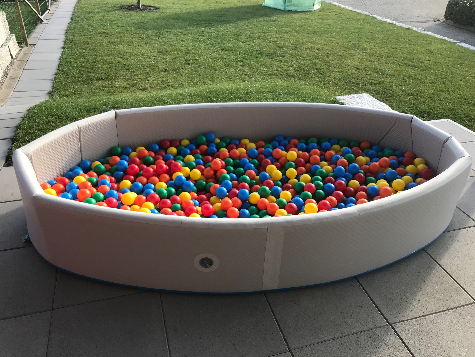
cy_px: 178
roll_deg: -1.7
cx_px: 238
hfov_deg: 63.4
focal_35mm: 28
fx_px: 384
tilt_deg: -31.2
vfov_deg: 49.7
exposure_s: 1/356
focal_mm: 3.99
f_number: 1.8
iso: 20
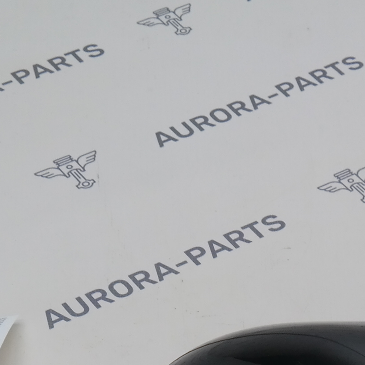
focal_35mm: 109
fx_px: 1300
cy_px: 557
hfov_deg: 15.9
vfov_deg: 14.8
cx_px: 297
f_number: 7.1
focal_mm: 18
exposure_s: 1/40
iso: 200
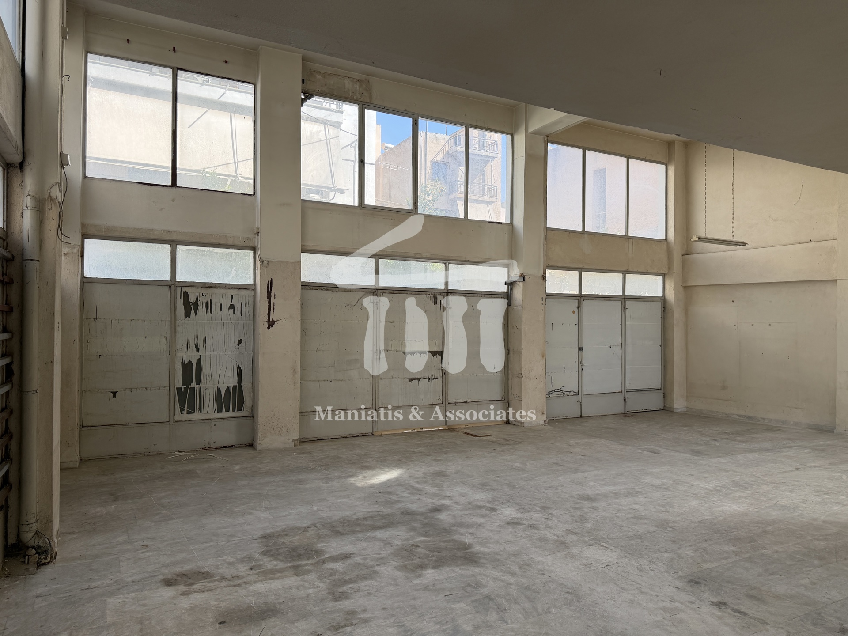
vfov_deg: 56.8
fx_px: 588
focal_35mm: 24
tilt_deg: +0.3
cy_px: 318
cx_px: 424
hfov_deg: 71.6
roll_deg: -1.2
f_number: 1.78
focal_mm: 6.76
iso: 100
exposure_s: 1/665
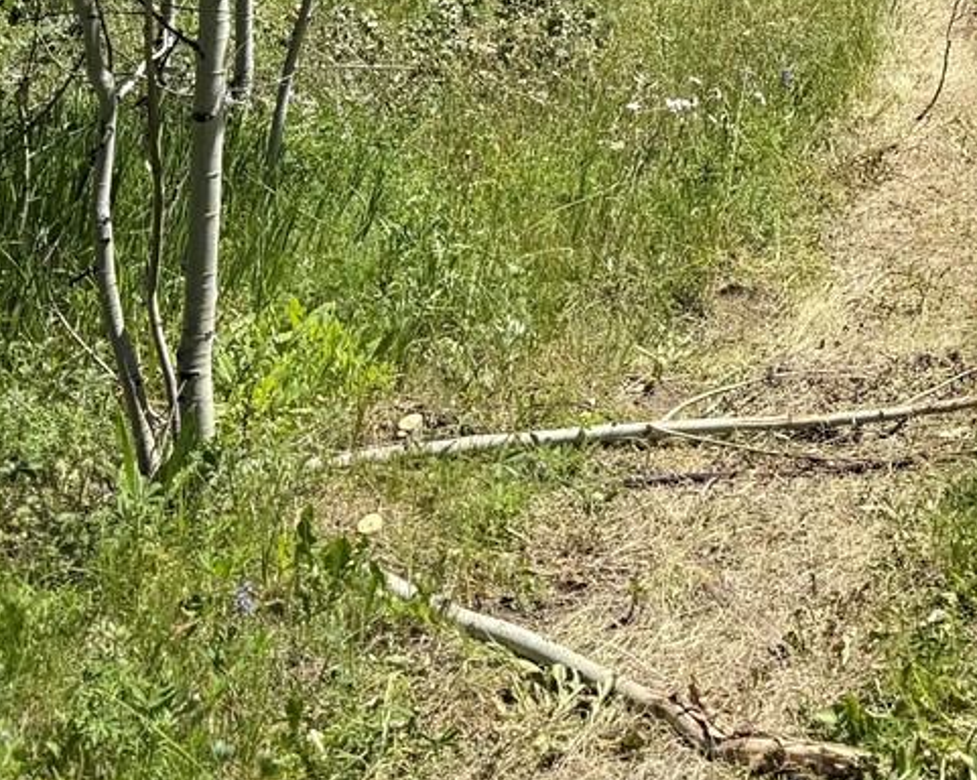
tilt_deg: +1.7
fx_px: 2254
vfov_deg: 17.9
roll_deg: +1.8
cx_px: 1026
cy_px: -335
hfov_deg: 23.2
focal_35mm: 78
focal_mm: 6.76
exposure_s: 1/3021
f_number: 1.78
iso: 80
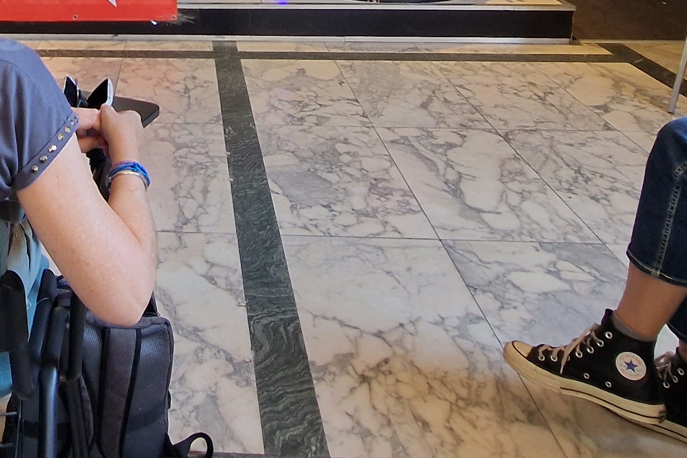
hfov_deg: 45.5
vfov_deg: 27.6
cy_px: -142
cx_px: 120
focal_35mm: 40
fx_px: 763
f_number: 2.2
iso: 400
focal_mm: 2.2
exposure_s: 1/33
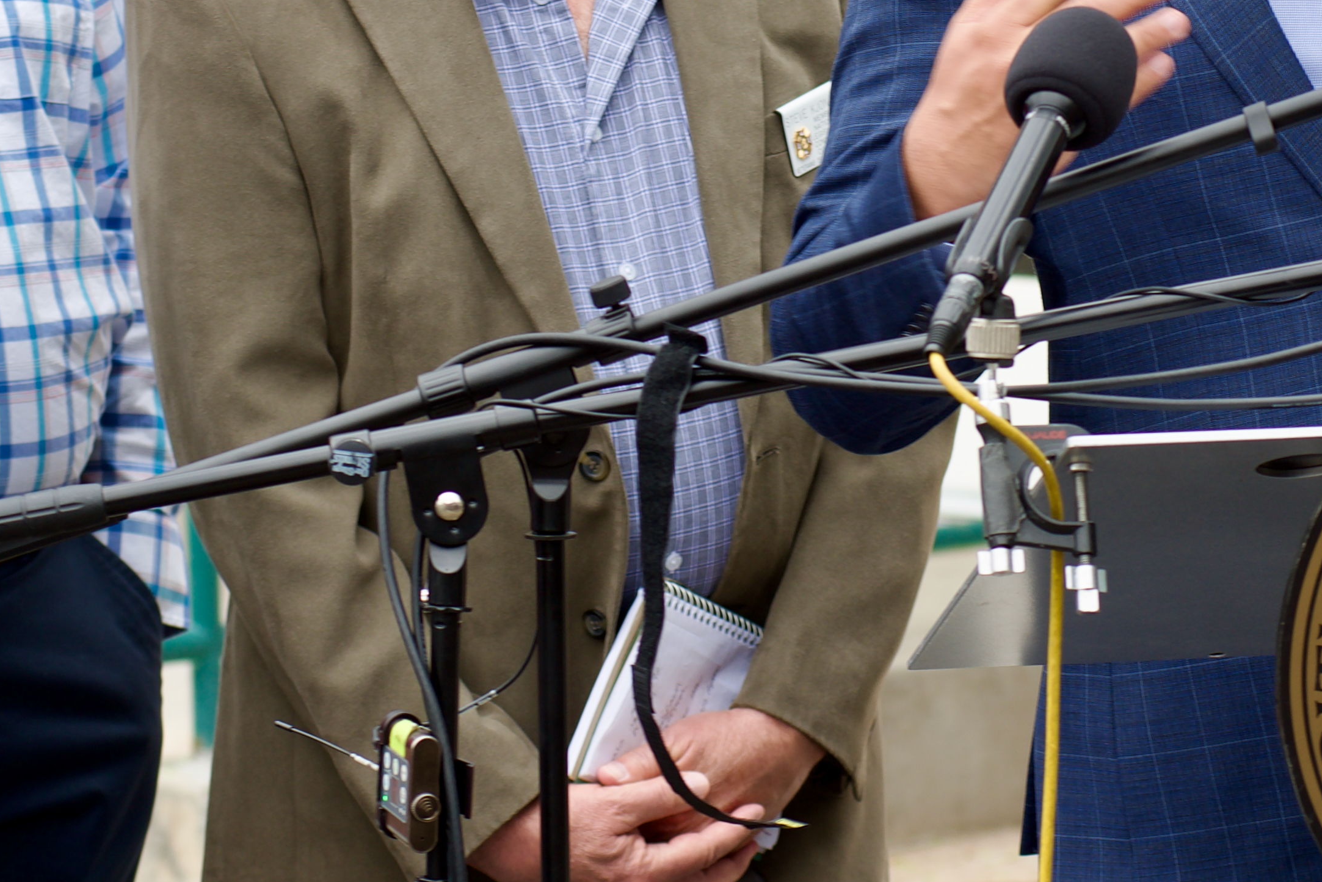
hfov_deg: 8.6
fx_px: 8779
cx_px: 730
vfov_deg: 5.7
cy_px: -266
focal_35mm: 239
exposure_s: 1/200
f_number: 5.6
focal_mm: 86
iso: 100
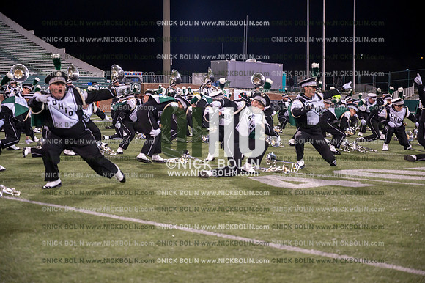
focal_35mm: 70
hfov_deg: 28.9
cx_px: 212
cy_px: 142
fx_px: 826
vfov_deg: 19.4
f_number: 4
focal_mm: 70
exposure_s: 1/640
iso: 3200
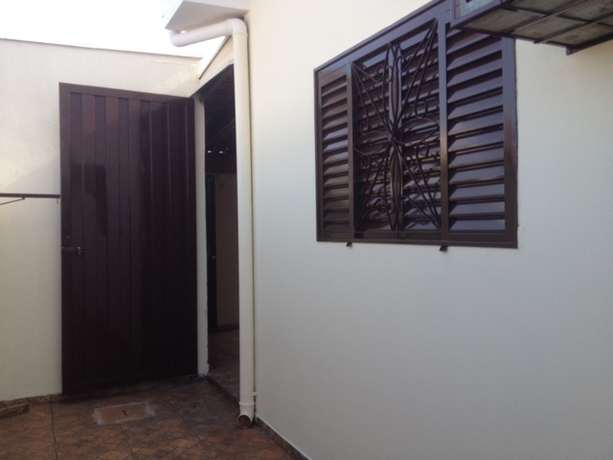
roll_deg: +1.1
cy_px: 230
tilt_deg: -0.4
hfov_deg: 52.6
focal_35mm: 35
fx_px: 620
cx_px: 306
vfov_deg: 40.7
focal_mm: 4.28
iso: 50
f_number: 2.4
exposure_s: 1/378
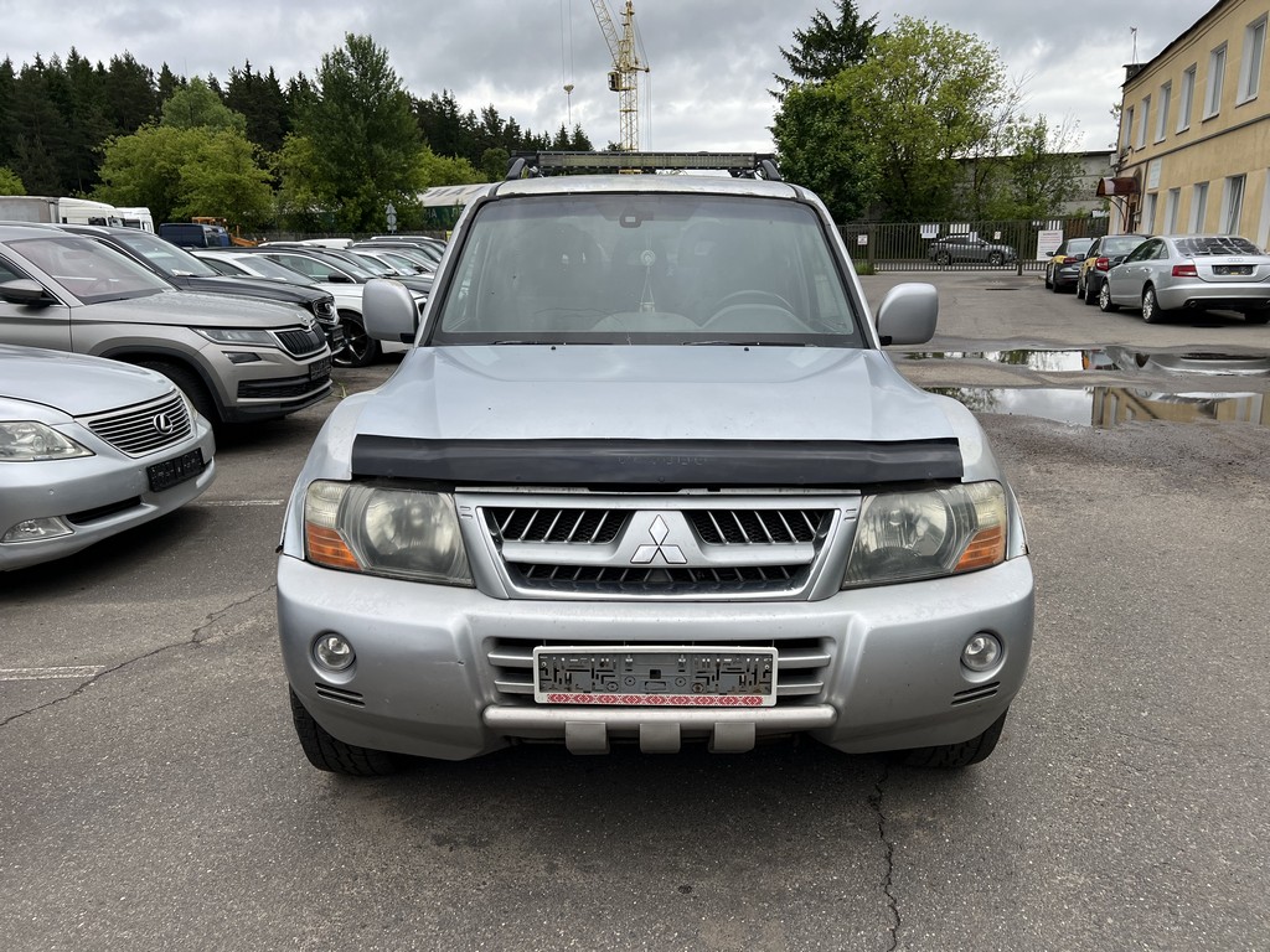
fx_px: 954
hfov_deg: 67.3
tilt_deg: -12.9
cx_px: 635
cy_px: 476
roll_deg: +1.8
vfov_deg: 53.1
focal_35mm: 26
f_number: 1.5
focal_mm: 5.7
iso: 50
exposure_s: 1/1029
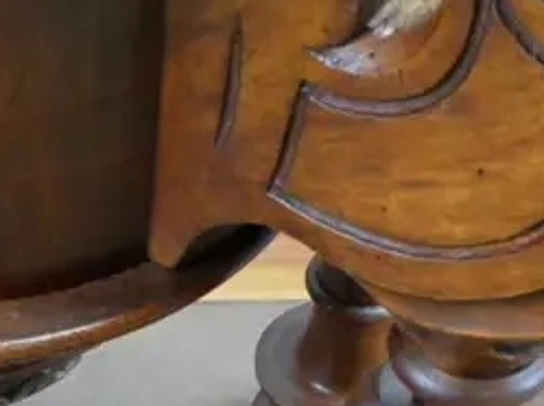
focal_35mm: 206
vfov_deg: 6.9
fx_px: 3233
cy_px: 812
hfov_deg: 9.5
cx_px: -118
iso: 3200
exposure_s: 1/25
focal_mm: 25
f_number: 5.6
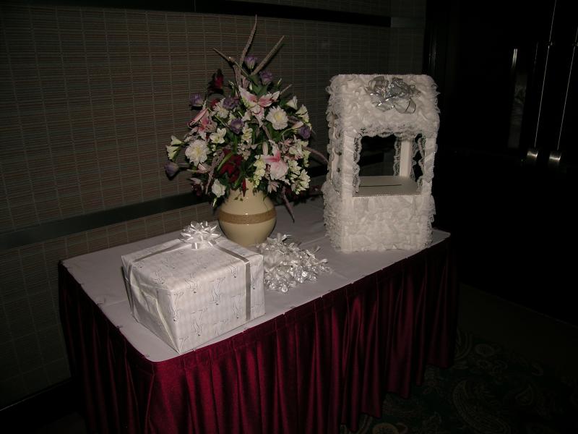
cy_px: 217
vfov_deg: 49.7
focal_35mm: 28
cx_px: 289
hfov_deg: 63.4
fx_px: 468
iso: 50
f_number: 4
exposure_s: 1/60.1
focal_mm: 5.8
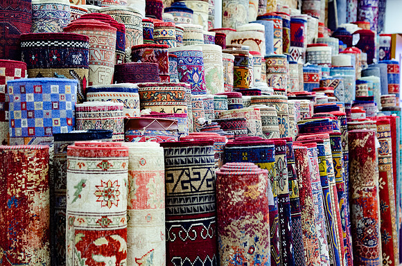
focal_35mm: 69
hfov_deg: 29.3
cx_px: 201
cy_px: 133
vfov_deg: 19.6
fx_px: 769
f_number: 4
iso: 1250
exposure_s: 1/60
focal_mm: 46
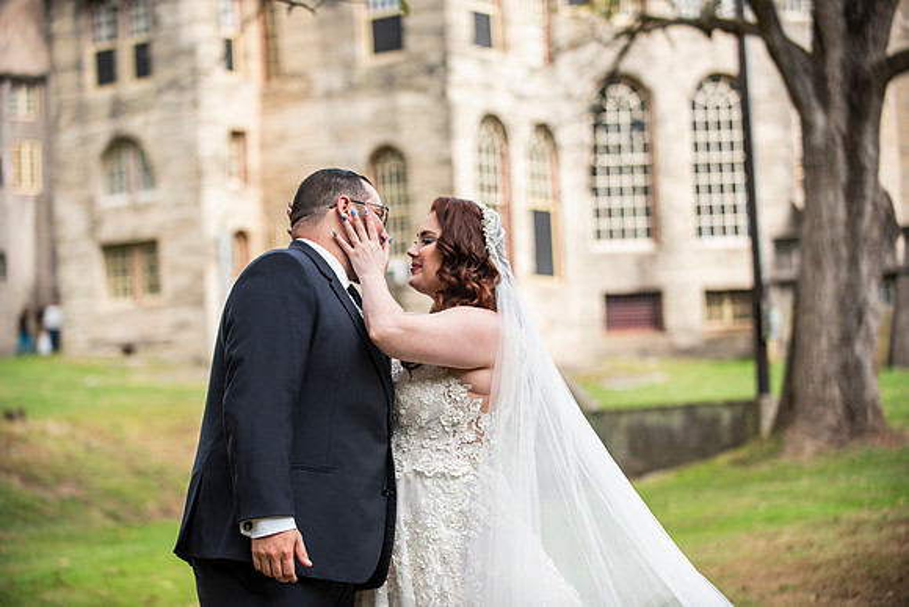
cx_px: 454
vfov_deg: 14.4
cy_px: 304
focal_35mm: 95
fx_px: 2399
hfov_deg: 21.5
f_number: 2.8
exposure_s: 1/1600
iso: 320
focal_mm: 95
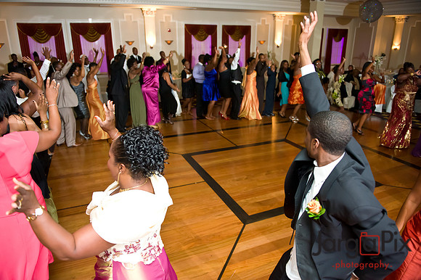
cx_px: 210
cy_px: 140
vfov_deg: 53.1
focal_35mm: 24
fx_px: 280
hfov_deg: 73.8
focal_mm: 24
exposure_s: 1/125
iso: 3200
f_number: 3.2
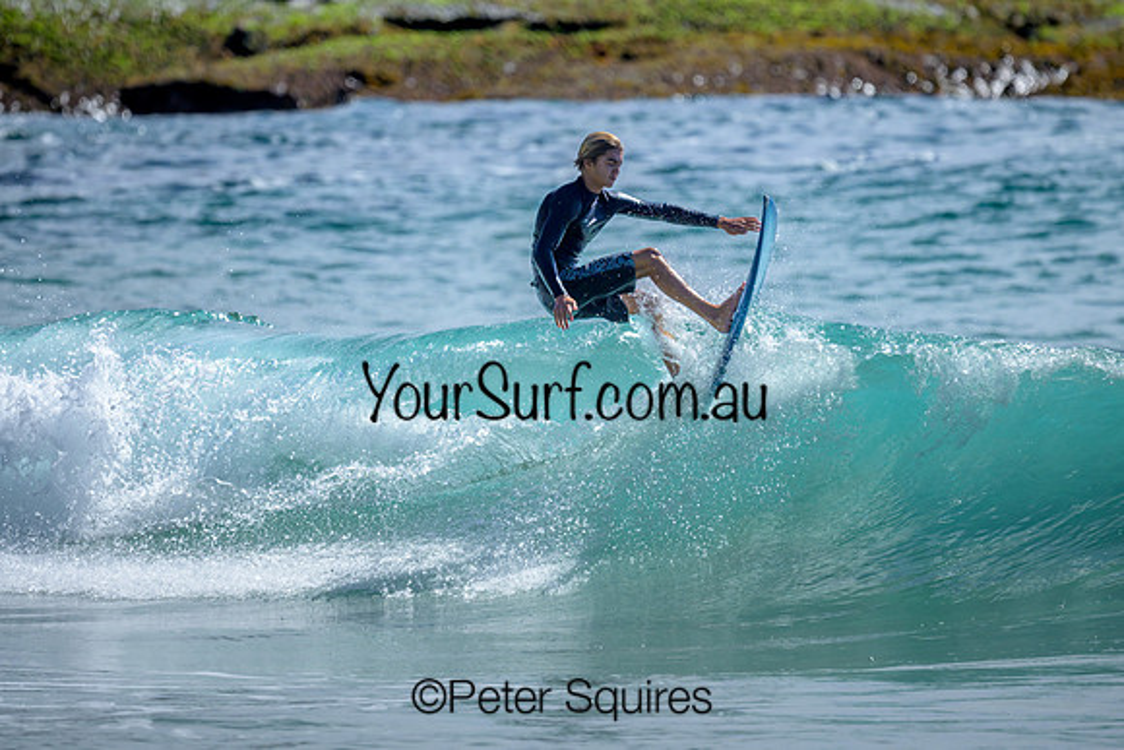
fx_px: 34349
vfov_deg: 1.3
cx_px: 496
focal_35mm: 1100
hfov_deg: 1.9
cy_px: 415
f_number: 6.3
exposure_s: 1/2500
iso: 250
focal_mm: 800
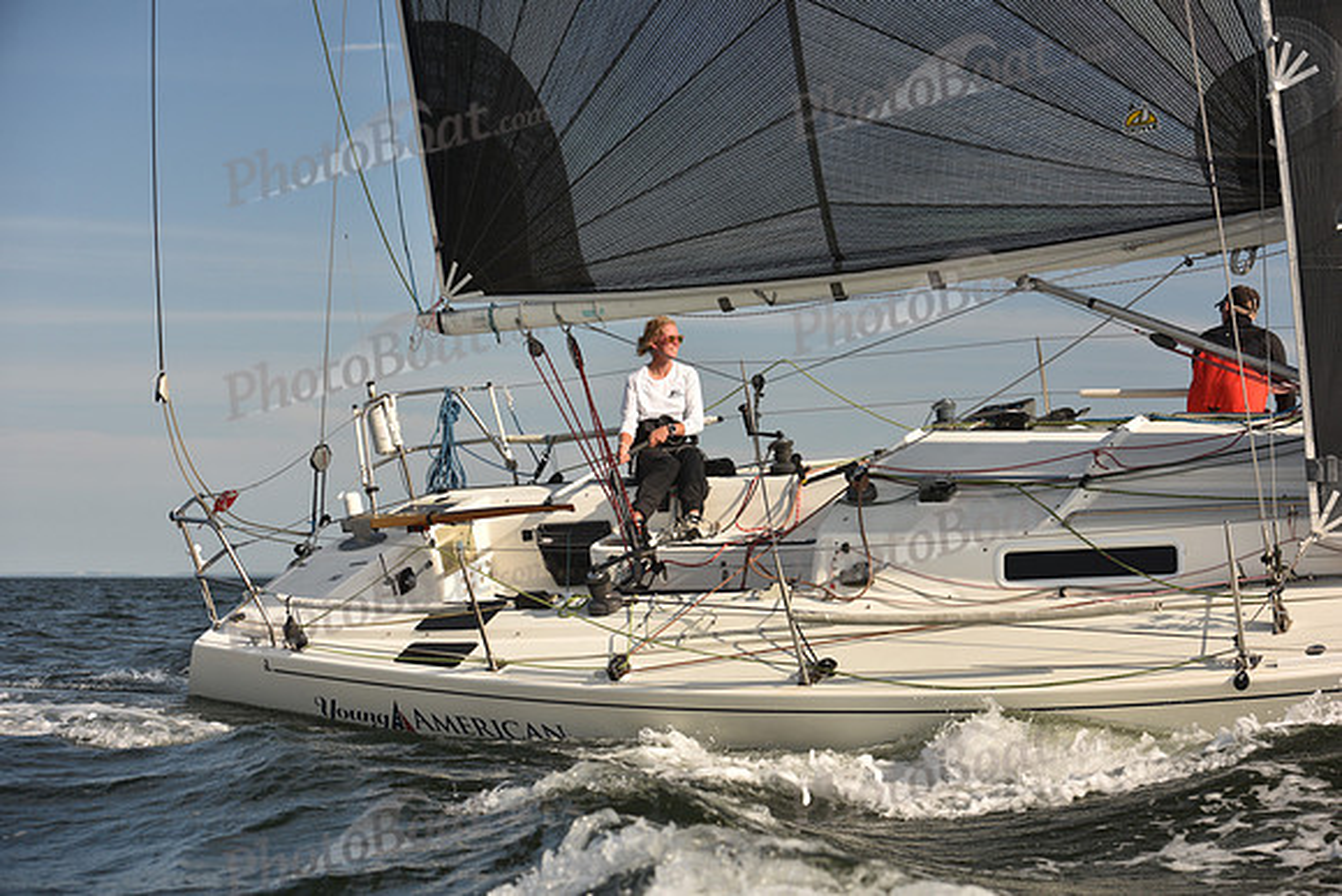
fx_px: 2610
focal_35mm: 70
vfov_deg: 19.5
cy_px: 448
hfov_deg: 28.8
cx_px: 671
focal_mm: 70
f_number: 5.6
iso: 250
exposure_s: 1/640
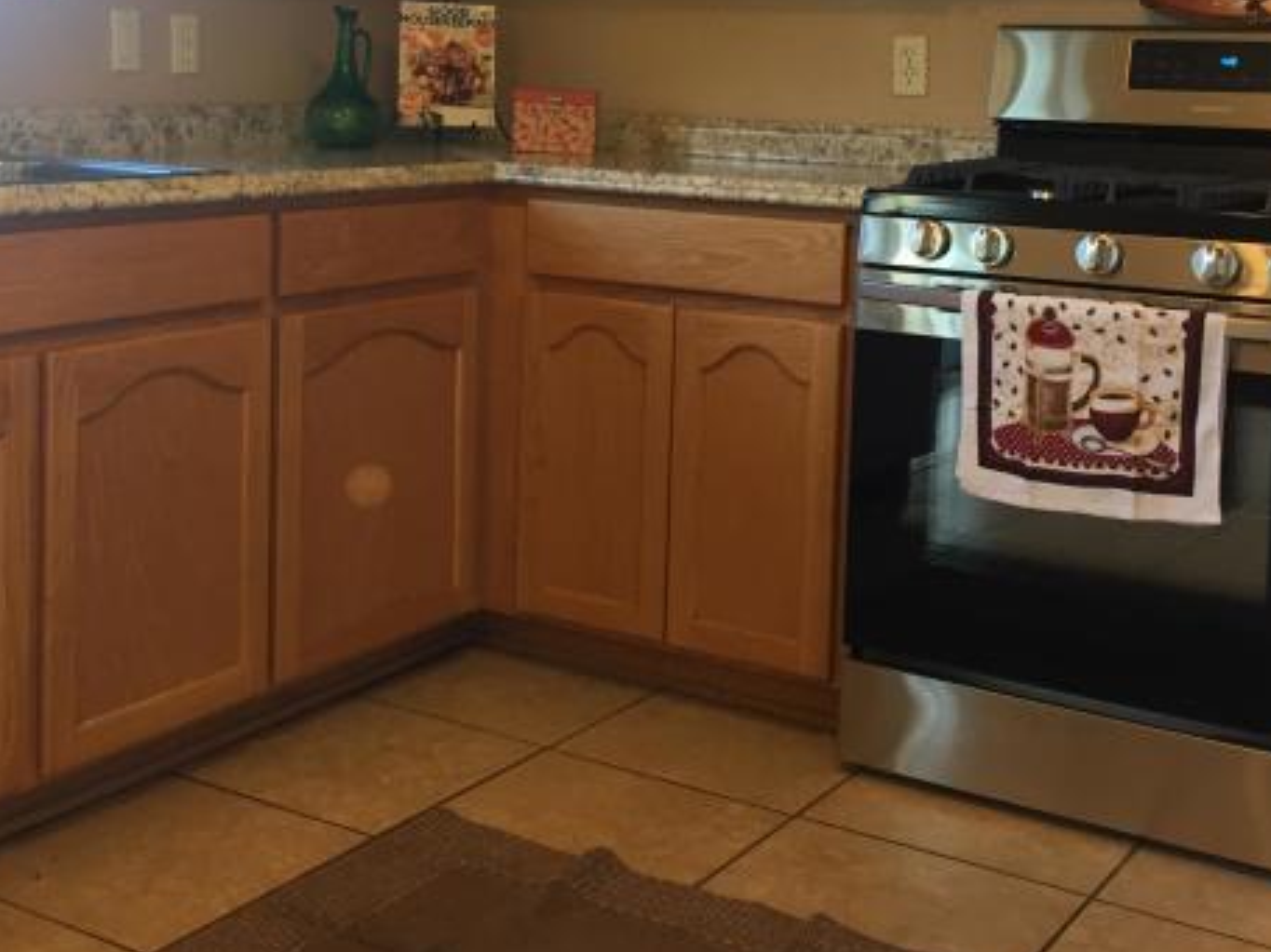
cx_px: 550
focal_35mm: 51
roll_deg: -1.9
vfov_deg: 27.9
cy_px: 173
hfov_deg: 37.4
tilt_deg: -6.0
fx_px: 1872
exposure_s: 1/30
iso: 50
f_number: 2.2
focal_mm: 4.15
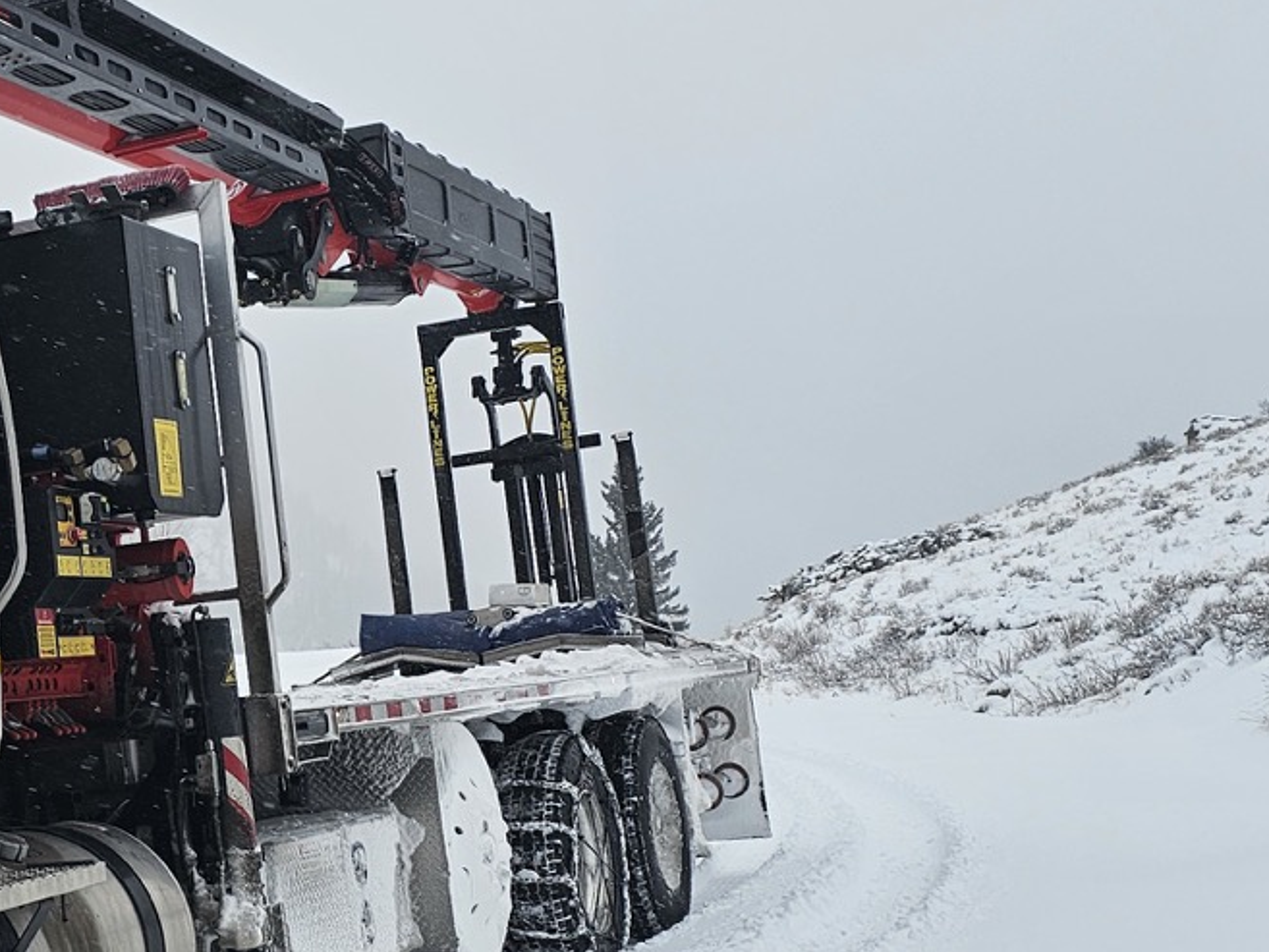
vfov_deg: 23.3
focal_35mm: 63
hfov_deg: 28.7
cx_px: -14
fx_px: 2310
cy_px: 558
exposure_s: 1/405
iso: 10
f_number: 1.7
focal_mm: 6.3
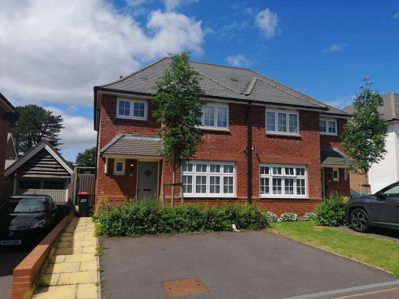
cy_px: 150
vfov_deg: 53.1
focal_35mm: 26
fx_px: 300
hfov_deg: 67.3
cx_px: 200
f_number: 1.8
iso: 50
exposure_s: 1/3521
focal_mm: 3.6
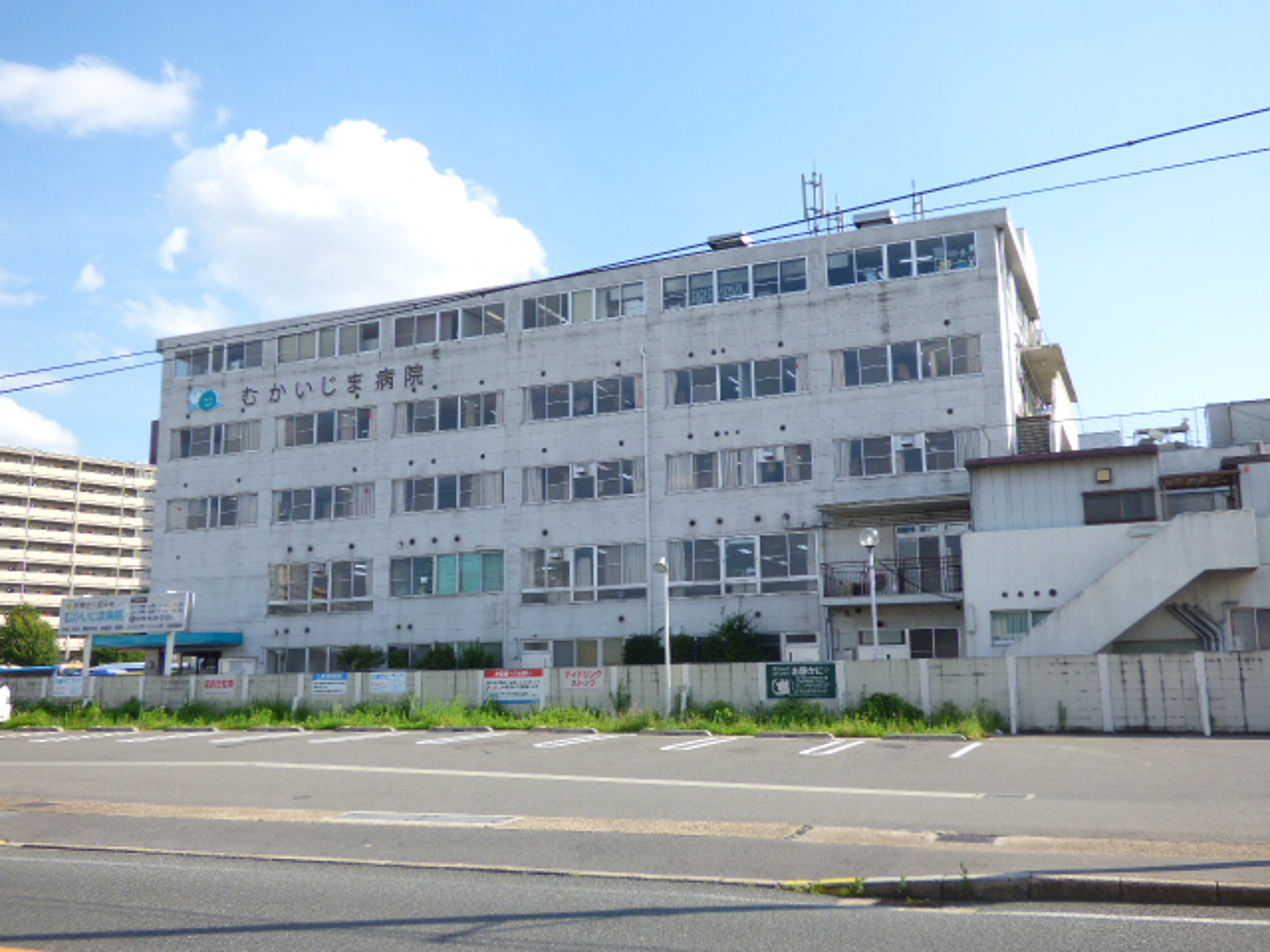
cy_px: 476
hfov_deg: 55.4
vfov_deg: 42.9
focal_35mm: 33
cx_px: 635
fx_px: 1211
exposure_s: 1/640
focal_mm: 5.97
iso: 100
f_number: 3.4
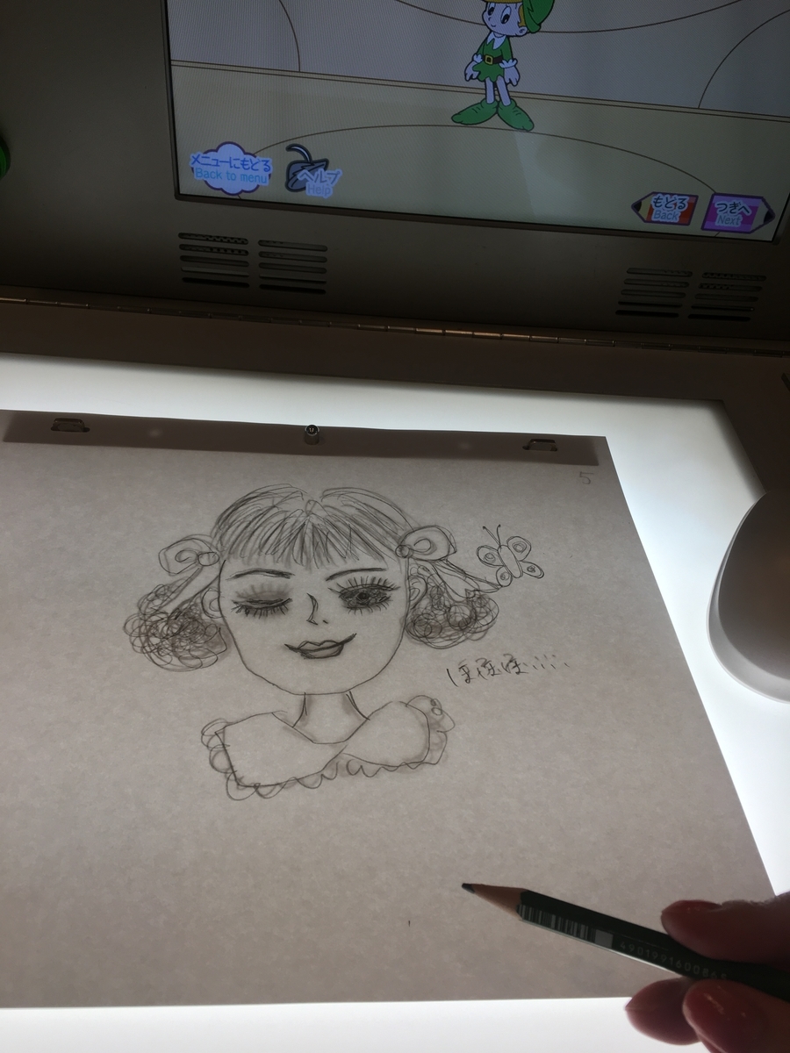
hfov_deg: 48.2
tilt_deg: -41.3
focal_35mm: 29
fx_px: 882
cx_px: 395
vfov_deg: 61.7
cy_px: 526
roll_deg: -5.8
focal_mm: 4.15
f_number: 2.2
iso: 32
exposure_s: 1/120
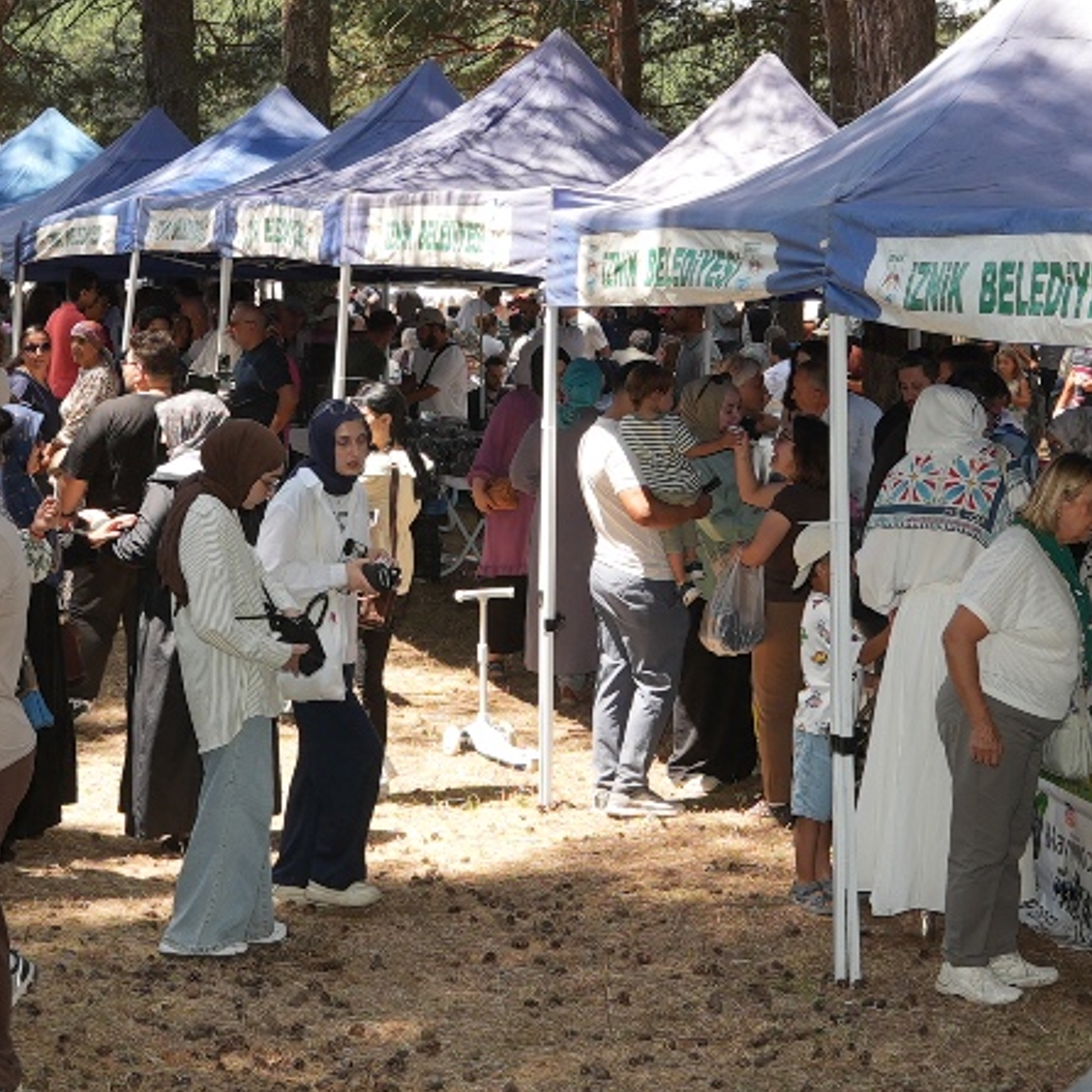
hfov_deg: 20.9
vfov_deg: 20.7
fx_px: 2962
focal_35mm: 83
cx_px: 506
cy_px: 288
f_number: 4.5
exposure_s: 1/160
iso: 100
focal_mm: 18
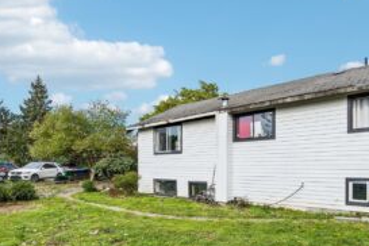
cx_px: 218
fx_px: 225
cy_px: 162
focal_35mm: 22
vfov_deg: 56.2
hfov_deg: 77.9
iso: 250
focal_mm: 10
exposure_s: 1/250
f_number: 9
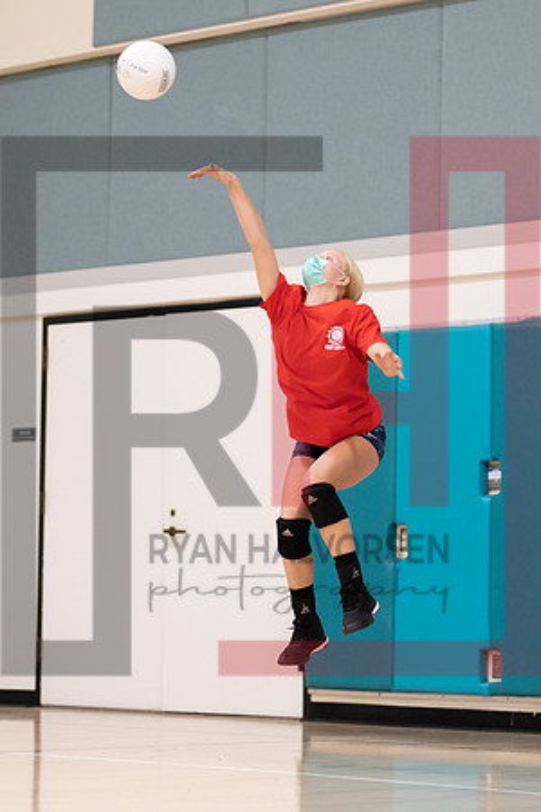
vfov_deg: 15.5
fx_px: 2987
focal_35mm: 133
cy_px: 306
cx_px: 240
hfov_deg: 10.3
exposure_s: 1/1600
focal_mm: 50
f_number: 1.2
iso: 800
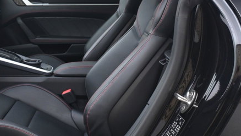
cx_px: 49
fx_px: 352
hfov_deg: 36.6
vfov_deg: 21.7
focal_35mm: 55
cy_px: 39
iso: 1000
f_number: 3.8
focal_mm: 20
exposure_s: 1/30
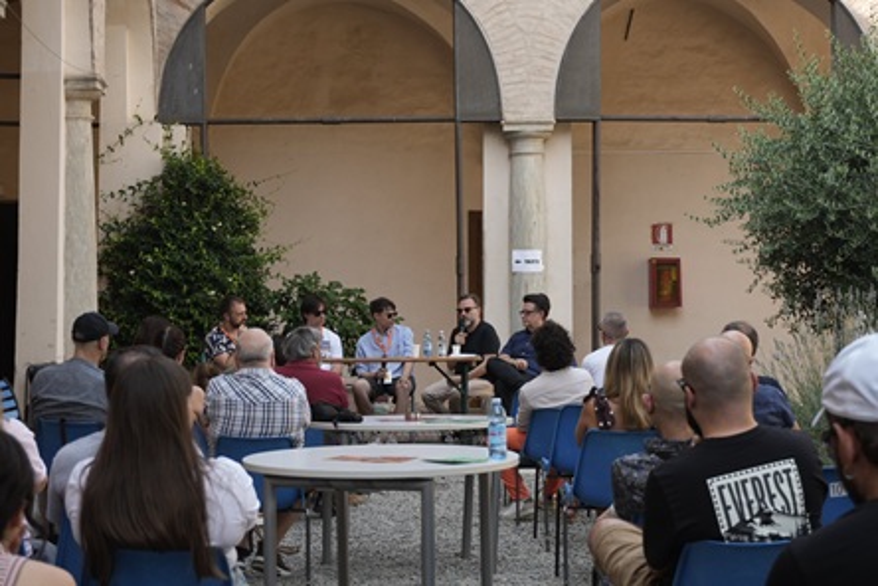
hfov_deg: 27.0
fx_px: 1829
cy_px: 293
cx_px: 439
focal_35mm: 75
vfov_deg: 18.2
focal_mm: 50
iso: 250
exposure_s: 1/100
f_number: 6.3
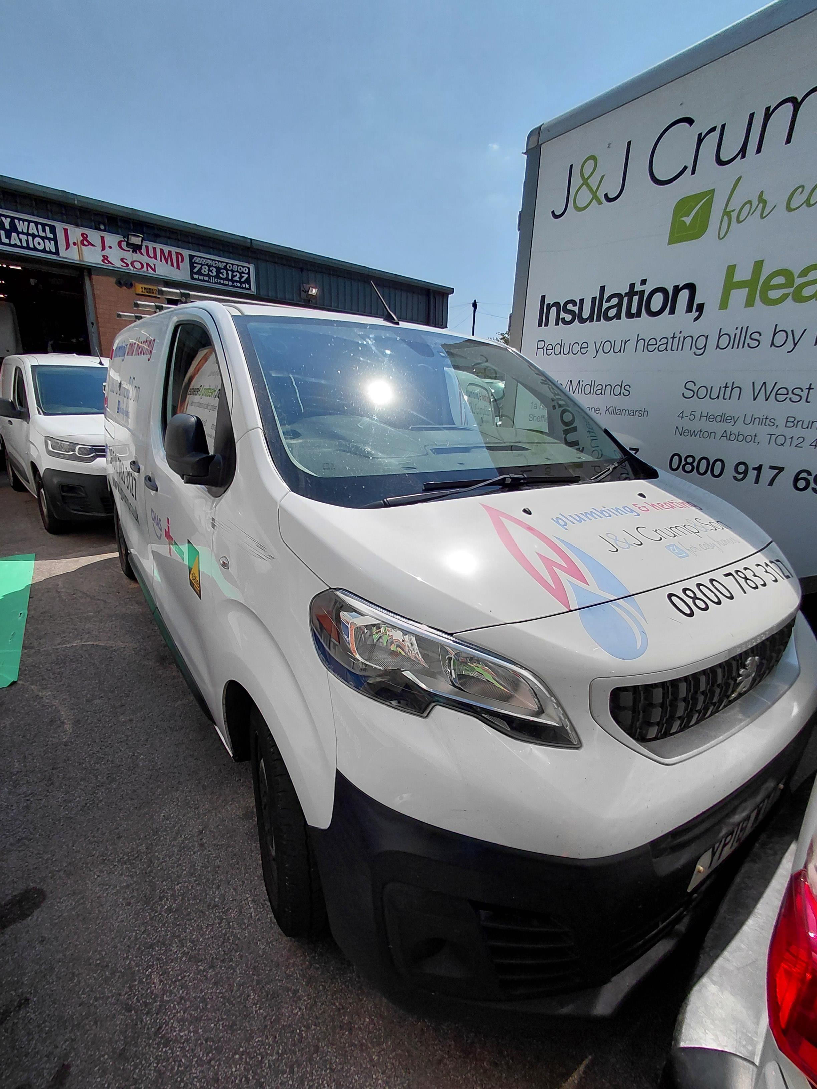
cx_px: 408
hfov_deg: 78.1
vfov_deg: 94.5
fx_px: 504
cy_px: 544
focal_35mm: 16
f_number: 2.2
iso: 40
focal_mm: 1.64
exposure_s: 1/3505
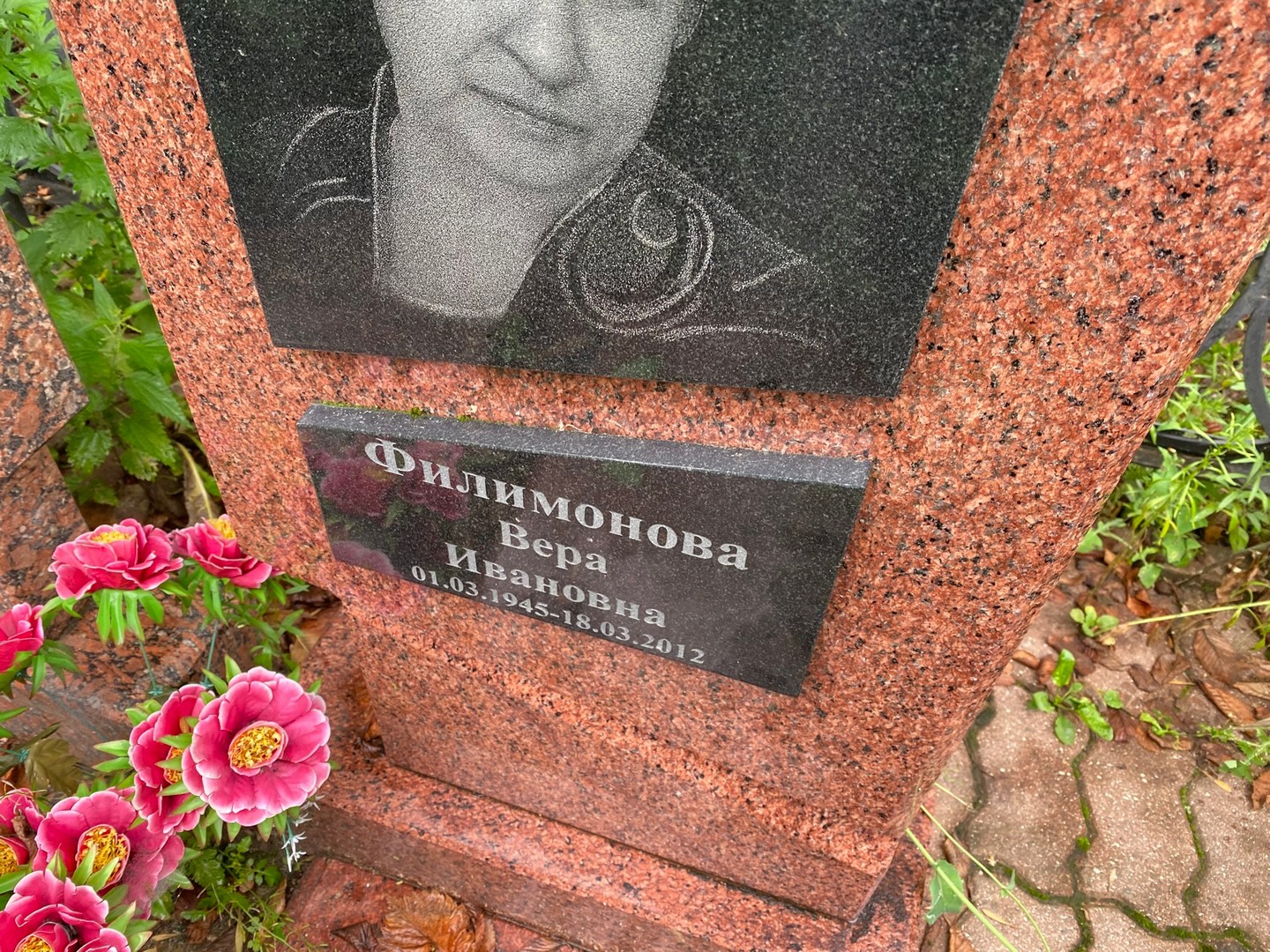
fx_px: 954
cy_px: 476
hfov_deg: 67.3
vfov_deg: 53.1
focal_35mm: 26
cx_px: 635
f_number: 1.8
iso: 80
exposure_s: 1/121
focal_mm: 4.25
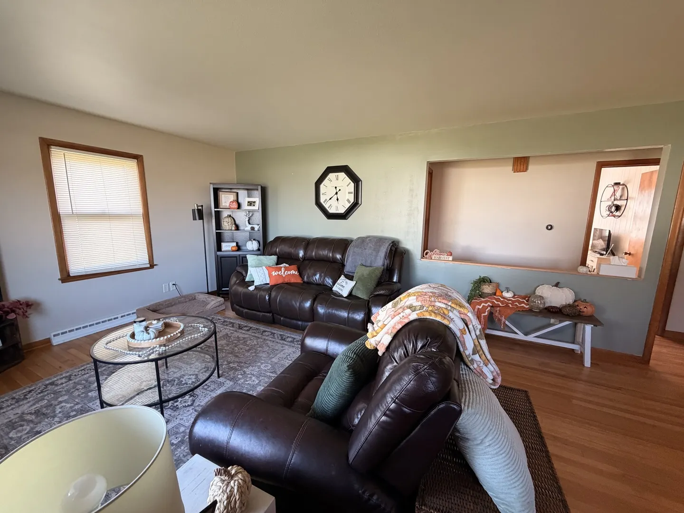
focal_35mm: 14
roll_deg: -0.7
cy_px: 256
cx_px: 342
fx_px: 277
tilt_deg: -9.9
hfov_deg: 102.1
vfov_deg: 85.7
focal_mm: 2.22
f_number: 2.2
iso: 320
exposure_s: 1/120
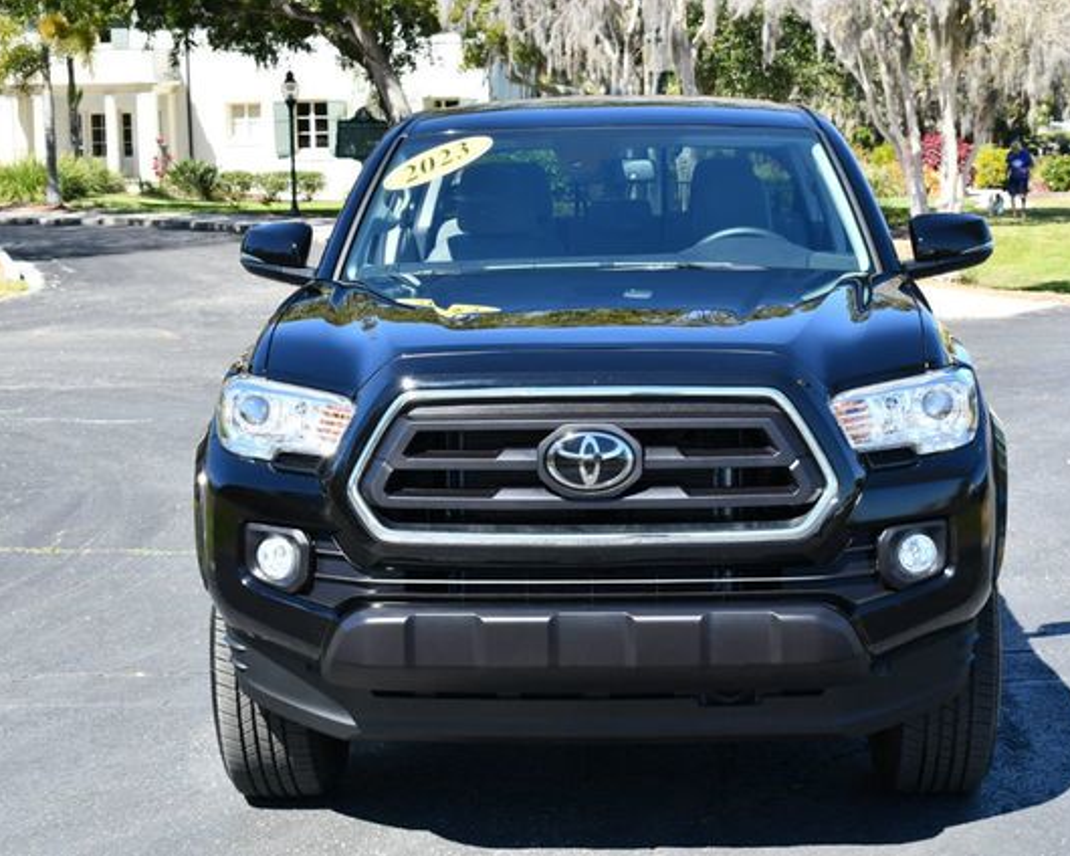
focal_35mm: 68
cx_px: 577
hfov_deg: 27.9
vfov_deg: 22.5
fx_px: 2153
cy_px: 429
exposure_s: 1/250
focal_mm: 30
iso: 200
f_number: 7.1
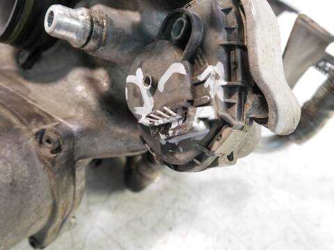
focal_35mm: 34
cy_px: 125
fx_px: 328
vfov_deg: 41.8
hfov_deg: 54.0
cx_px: 167
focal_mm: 17
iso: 2000
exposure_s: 1/60
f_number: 3.9
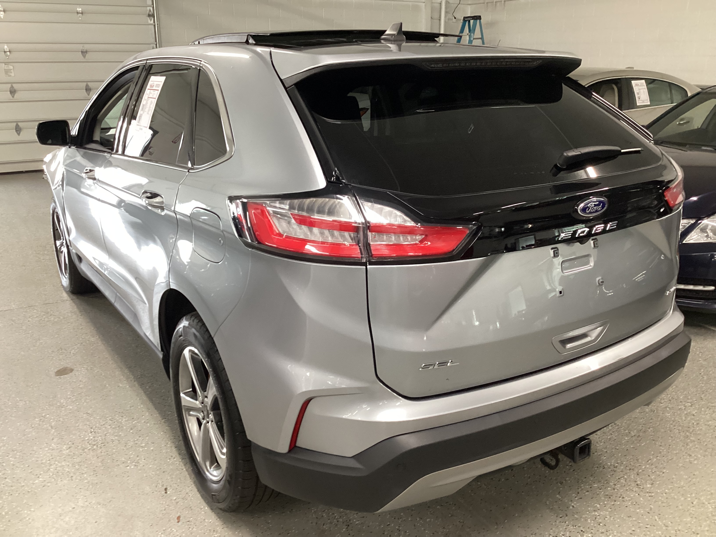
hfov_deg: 58.4
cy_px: 268
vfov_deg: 45.4
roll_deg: -0.1
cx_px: 358
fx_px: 641
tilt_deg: -19.8
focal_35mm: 31
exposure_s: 1/50
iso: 250
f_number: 2.4
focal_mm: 3.3
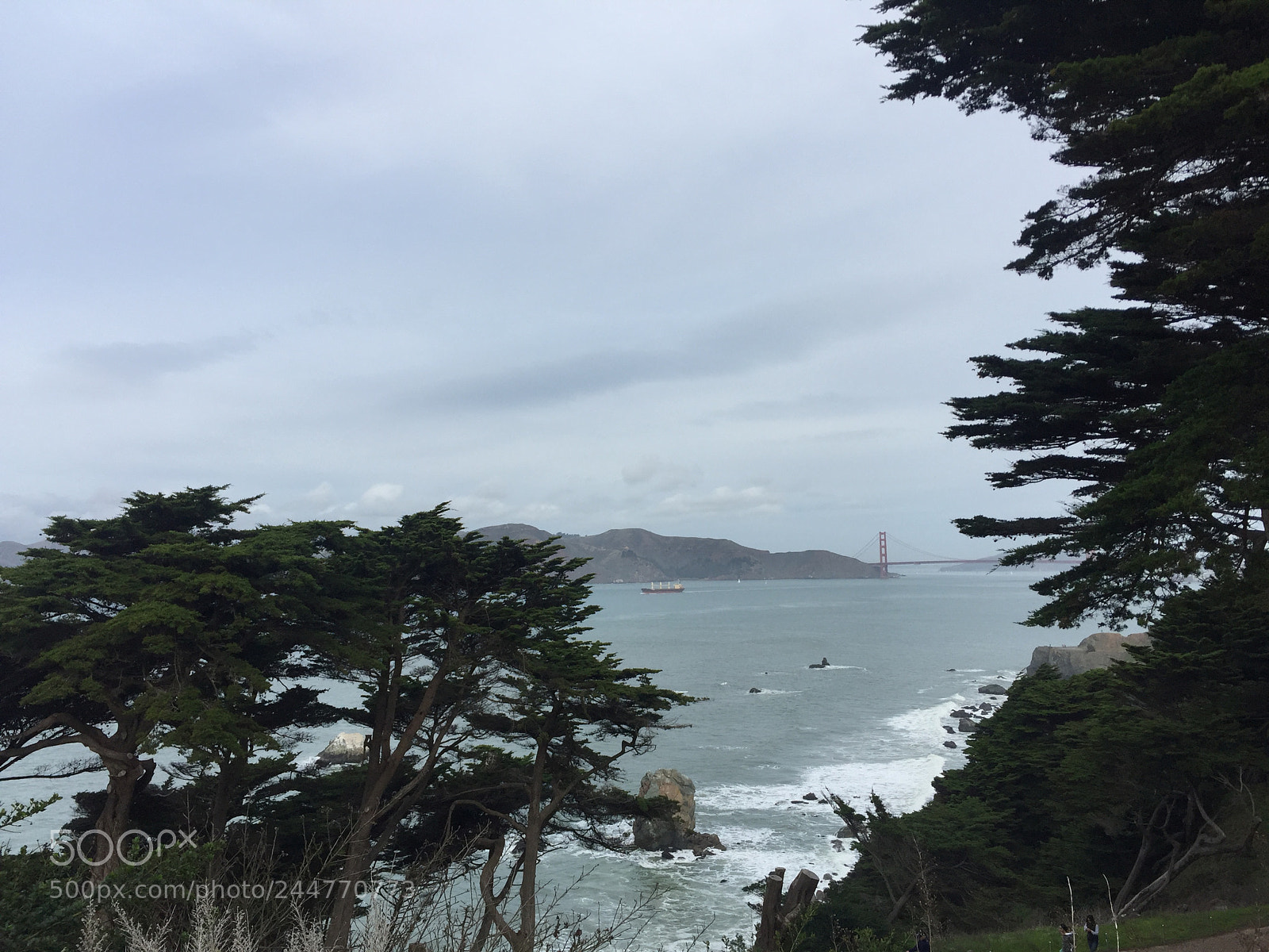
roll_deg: -0.5
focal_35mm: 29
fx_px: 1063
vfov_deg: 48.2
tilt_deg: +5.3
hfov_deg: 61.7
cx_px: 634
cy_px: 476
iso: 32
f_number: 2.2
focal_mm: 4.15
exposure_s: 1/2083
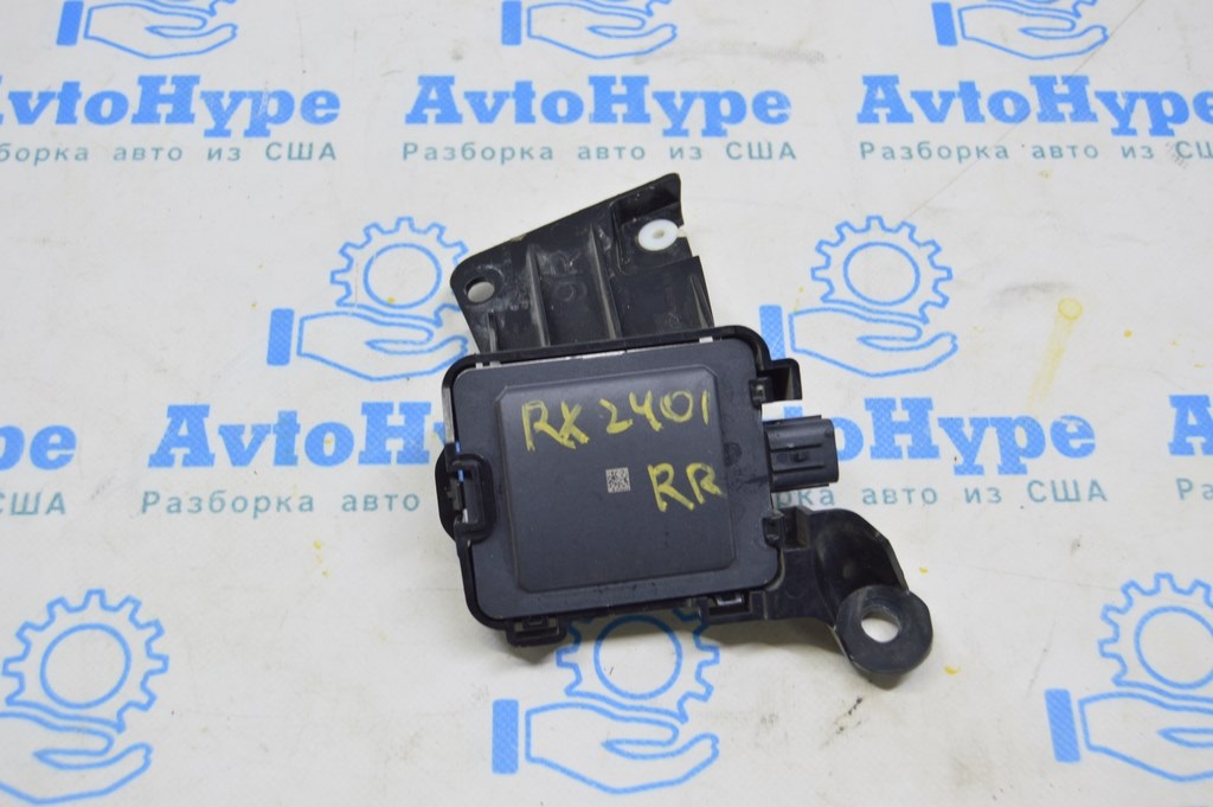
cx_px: 606
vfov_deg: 28.9
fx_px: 1565
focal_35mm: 46
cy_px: 404
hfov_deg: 42.4
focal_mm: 31
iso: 400
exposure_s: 1/20
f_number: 5.6
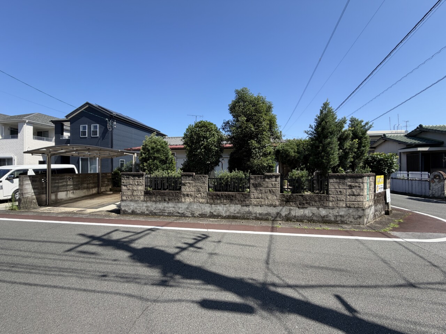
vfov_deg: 85.7
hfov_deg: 102.1
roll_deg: +0.8
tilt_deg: +0.3
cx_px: 223
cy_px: 167
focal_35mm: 14
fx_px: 180
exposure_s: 1/770
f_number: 2.2
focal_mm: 2.22
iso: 32
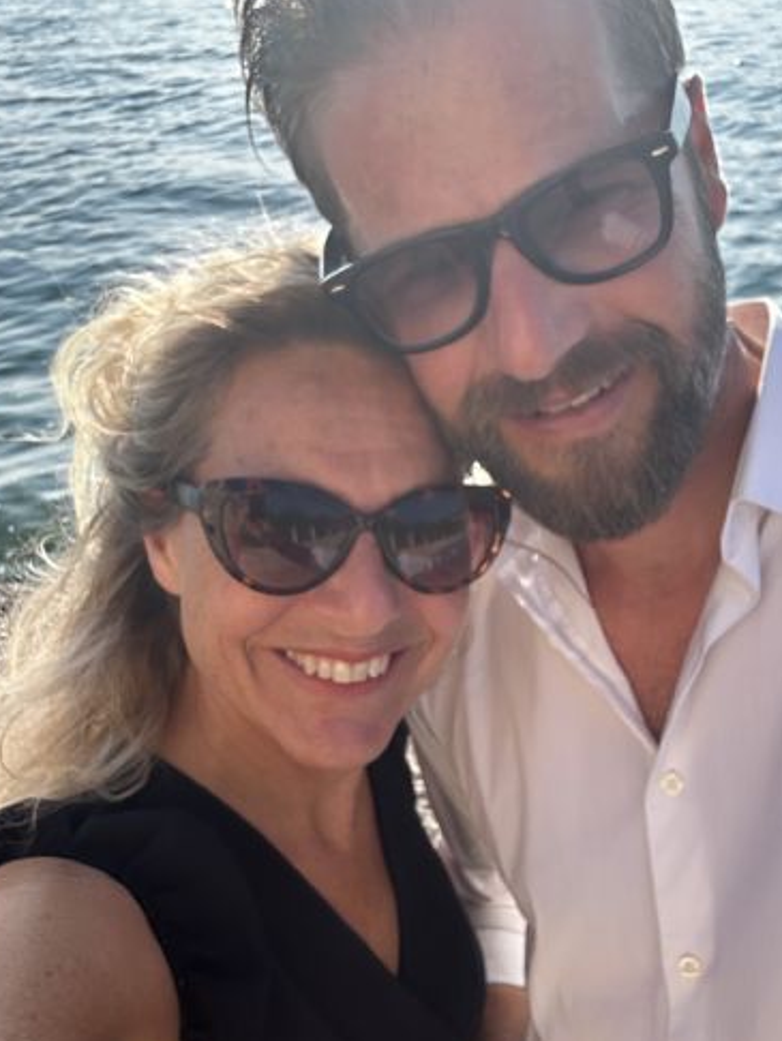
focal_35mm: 37
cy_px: 548
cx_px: 454
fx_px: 1113
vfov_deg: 50.1
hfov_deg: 38.6
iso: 25
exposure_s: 1/587
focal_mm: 2.69
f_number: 1.9
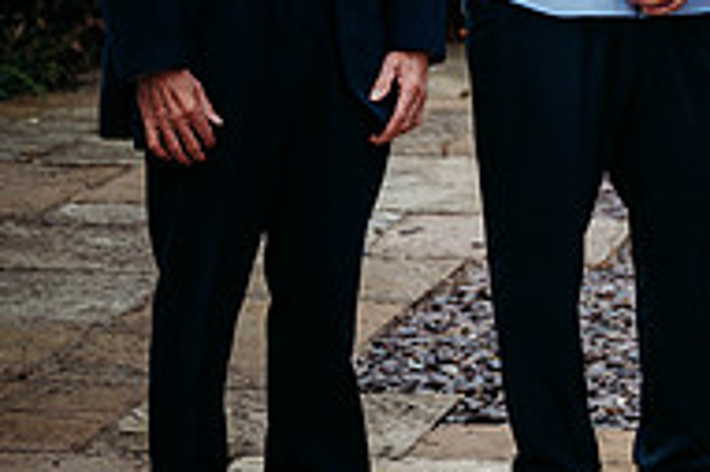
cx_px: 1101
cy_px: -10
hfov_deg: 10.9
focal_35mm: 181
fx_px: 3567
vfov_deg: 7.5
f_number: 2.8
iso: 100
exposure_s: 1/500
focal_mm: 57
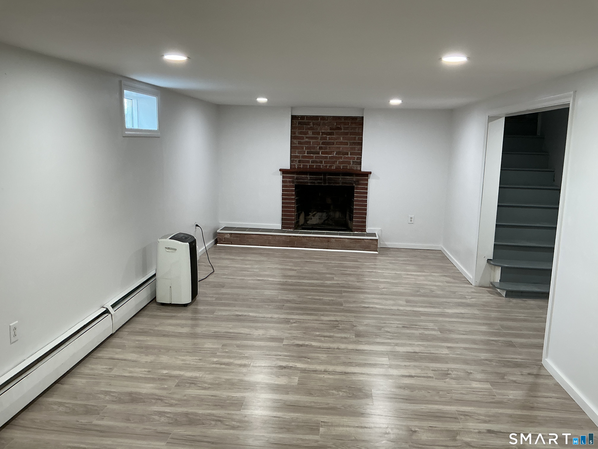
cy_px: 224
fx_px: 501
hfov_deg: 61.7
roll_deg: -0.7
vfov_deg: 48.2
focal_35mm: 29
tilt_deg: -9.4
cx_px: 299
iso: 100
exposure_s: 1/60
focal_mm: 3
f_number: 1.8
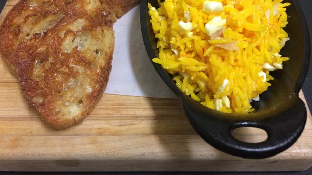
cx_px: 155
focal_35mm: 33
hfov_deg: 59.5
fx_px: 273
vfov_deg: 35.4
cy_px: 66
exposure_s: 1/30
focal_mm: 4.12
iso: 250
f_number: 2.2
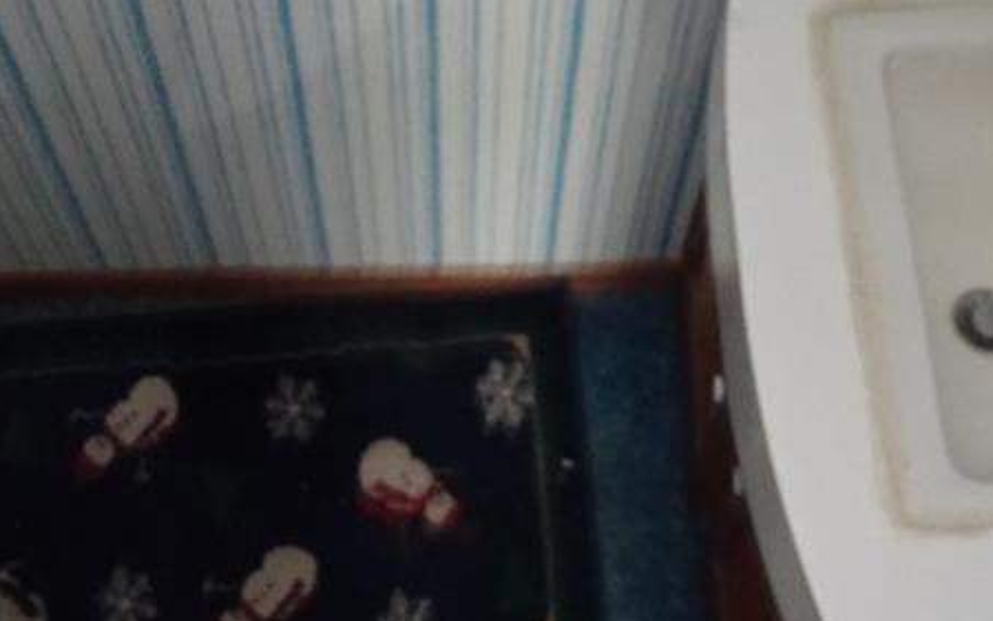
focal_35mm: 58
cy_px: 210
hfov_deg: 35.1
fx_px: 1570
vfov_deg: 22.3
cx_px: 440
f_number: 3.5
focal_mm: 4.1
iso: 500
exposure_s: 1/8
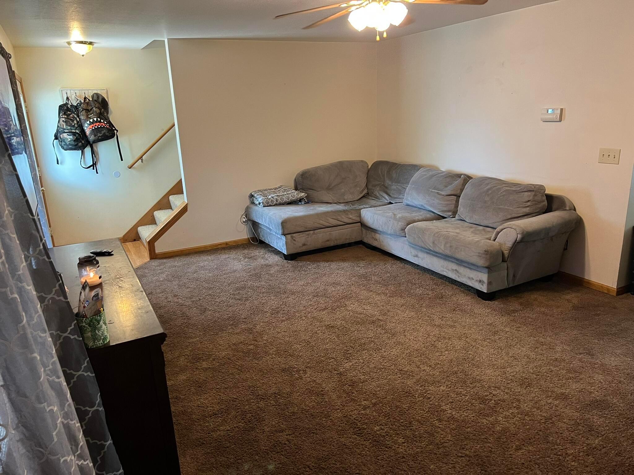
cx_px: 317
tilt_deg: -16.8
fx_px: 476
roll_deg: +2.8
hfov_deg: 67.3
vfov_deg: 53.1
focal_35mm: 26
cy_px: 238
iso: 320
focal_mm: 5.7
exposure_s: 1/60
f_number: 1.5
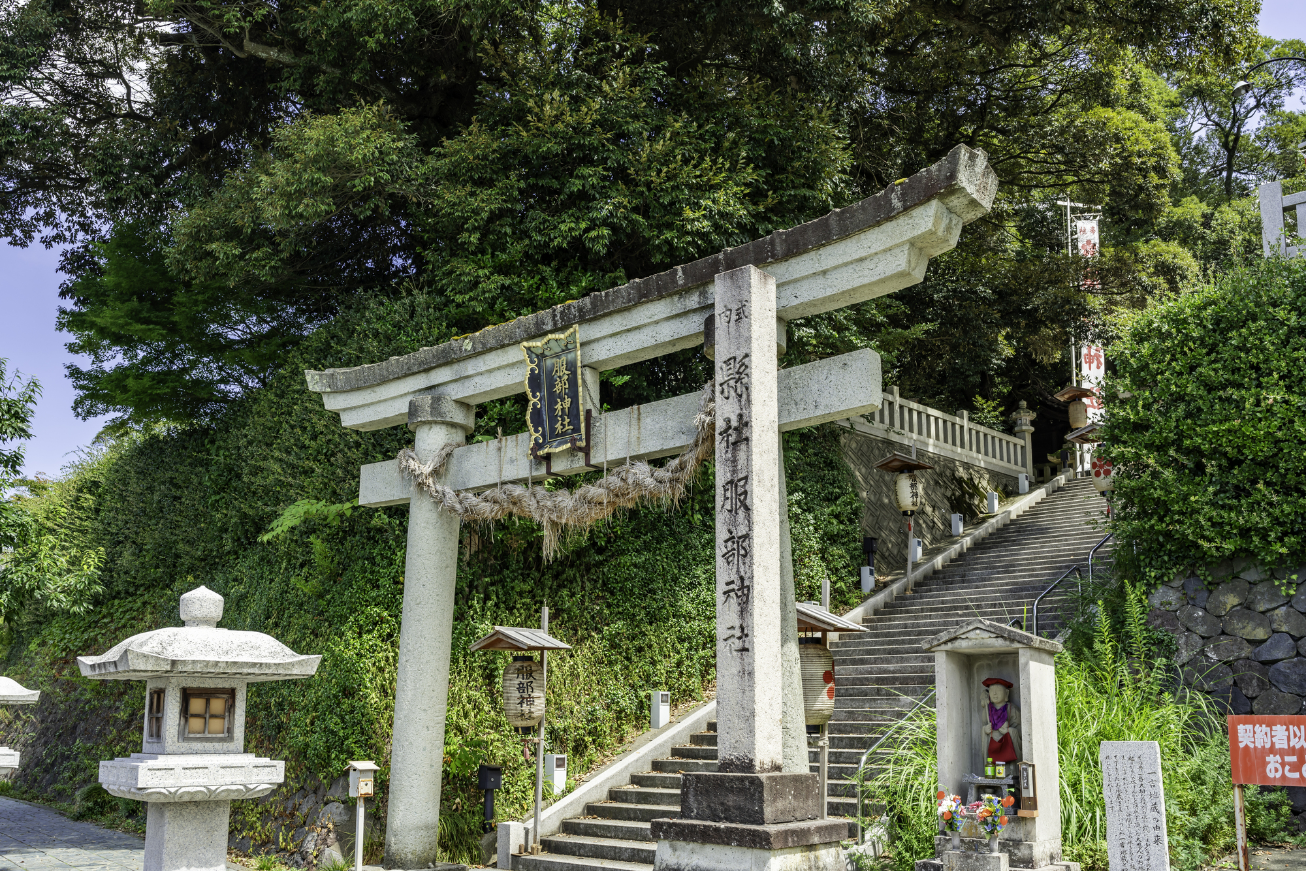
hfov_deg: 63.7
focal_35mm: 29
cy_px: 436
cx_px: 653
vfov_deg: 45.0
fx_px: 1052
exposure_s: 1/160
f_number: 8
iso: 160
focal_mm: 29
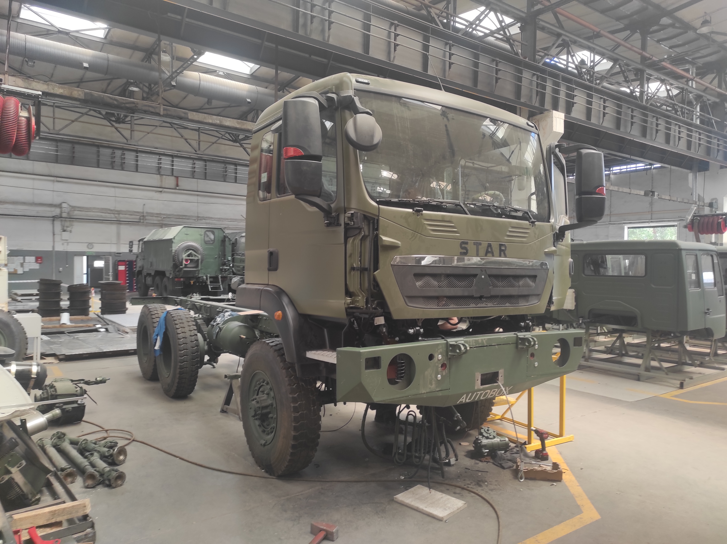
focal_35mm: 25
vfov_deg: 54.8
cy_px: 272
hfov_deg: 69.4
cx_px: 364
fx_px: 525
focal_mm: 5.43
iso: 102
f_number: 1.89
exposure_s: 1/100
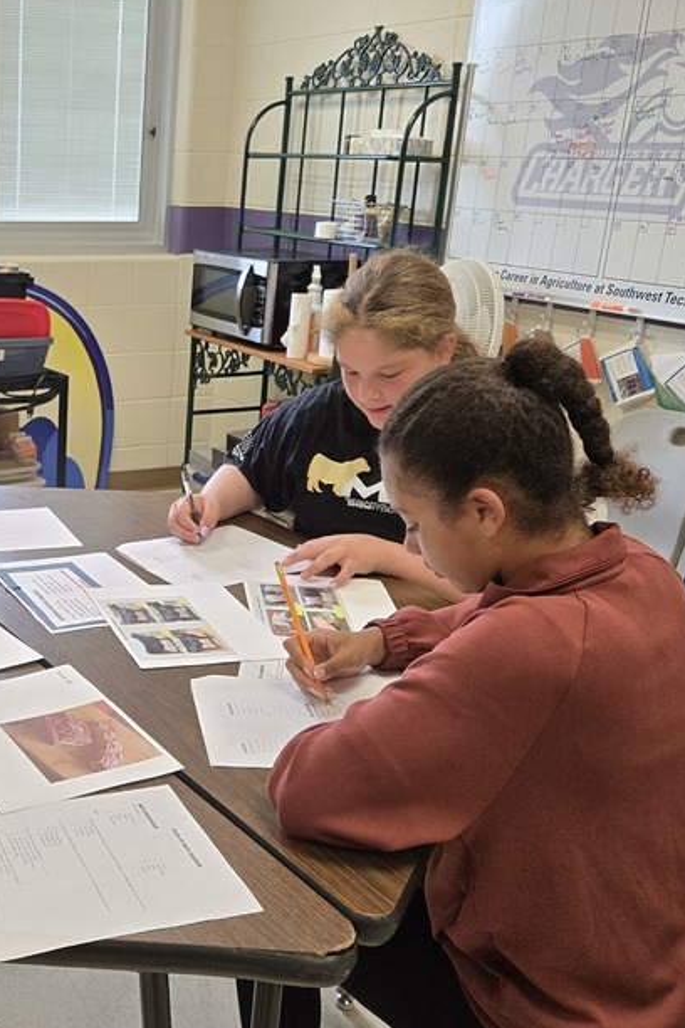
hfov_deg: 31.2
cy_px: 464
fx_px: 1142
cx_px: 18
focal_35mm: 40
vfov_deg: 48.4
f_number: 1.8
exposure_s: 1/120
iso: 160
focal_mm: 5.4
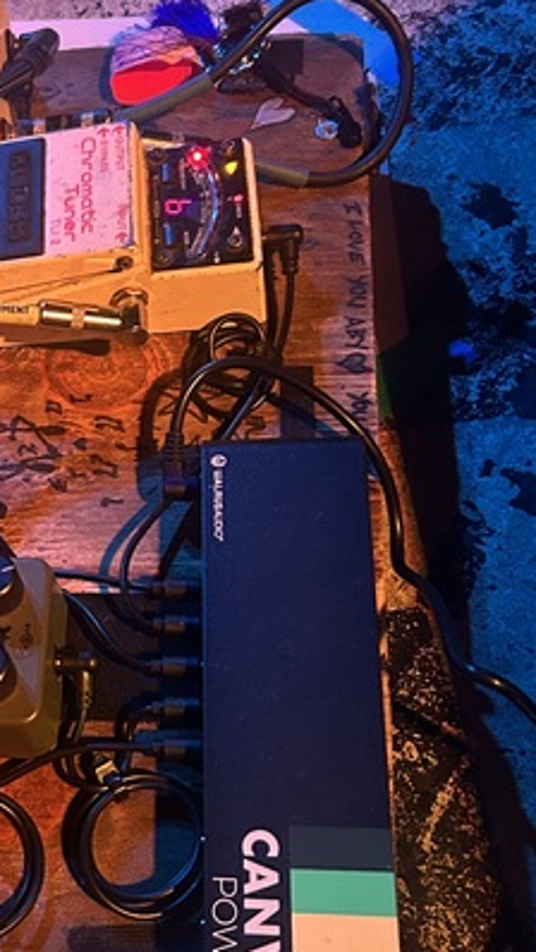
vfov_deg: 36.5
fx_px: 1440
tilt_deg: -57.5
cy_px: 411
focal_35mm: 57
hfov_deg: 20.0
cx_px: -79
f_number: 1.5
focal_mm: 5.7
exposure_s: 1/60
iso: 500
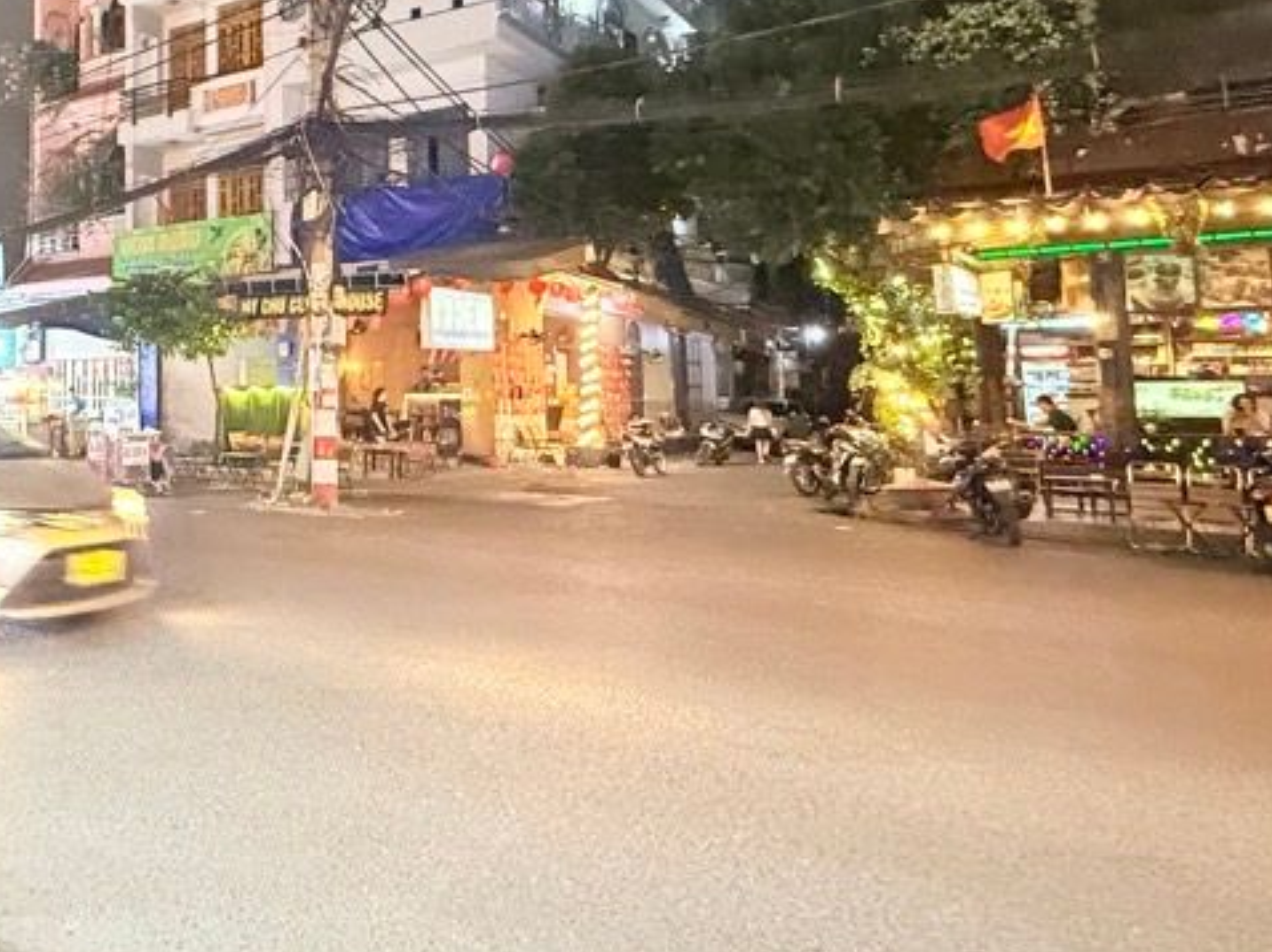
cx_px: 133
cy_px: 303
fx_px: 1102
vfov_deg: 45.9
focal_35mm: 30
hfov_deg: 52.8
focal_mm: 2.22
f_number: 2.2
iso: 1000
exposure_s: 1/33
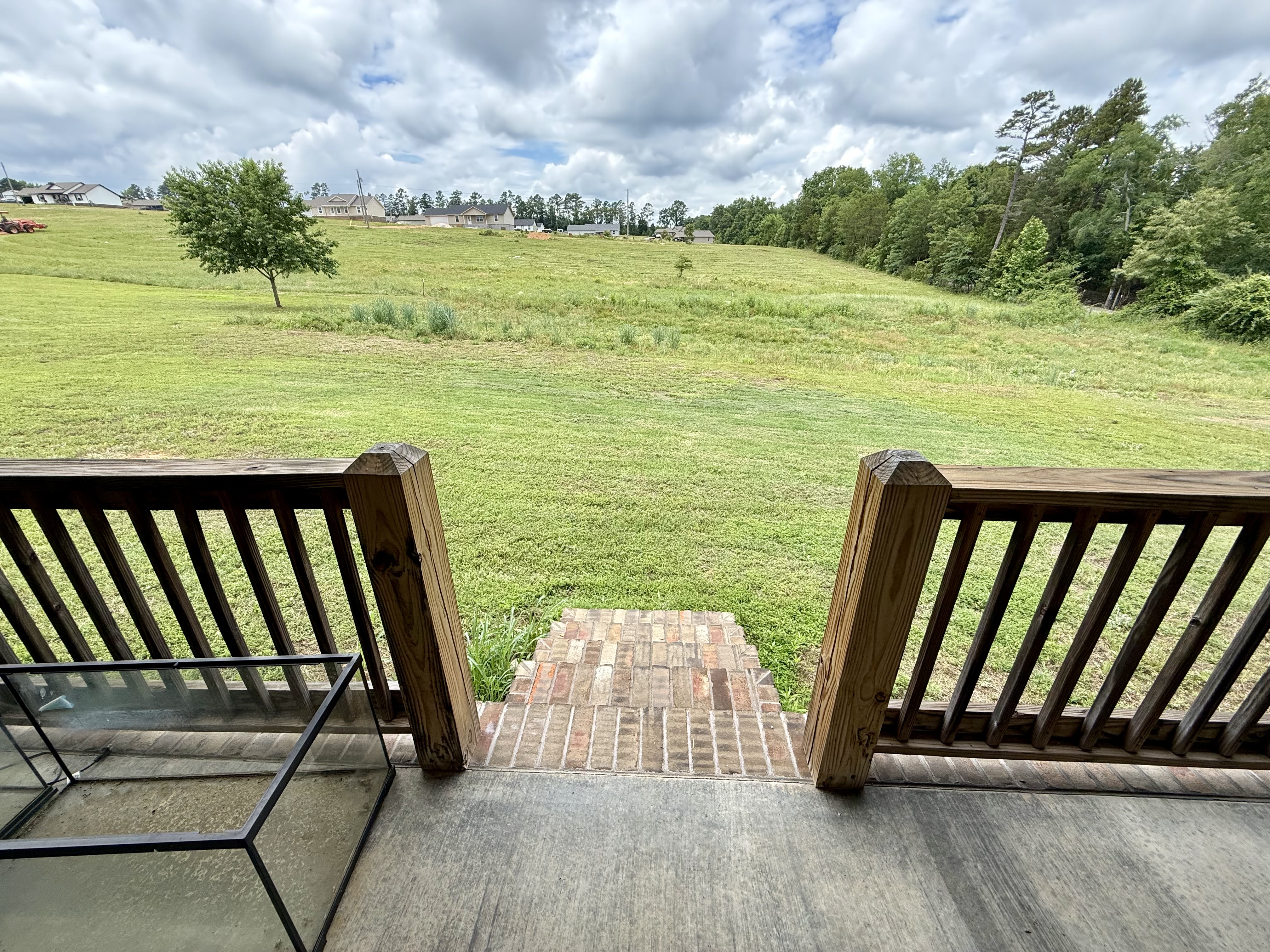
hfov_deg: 102.1
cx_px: 635
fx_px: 514
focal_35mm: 14
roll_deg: +0.2
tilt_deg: -23.3
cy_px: 476
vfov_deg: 85.7
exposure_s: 1/717
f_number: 2.2
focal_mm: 2.22
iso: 50
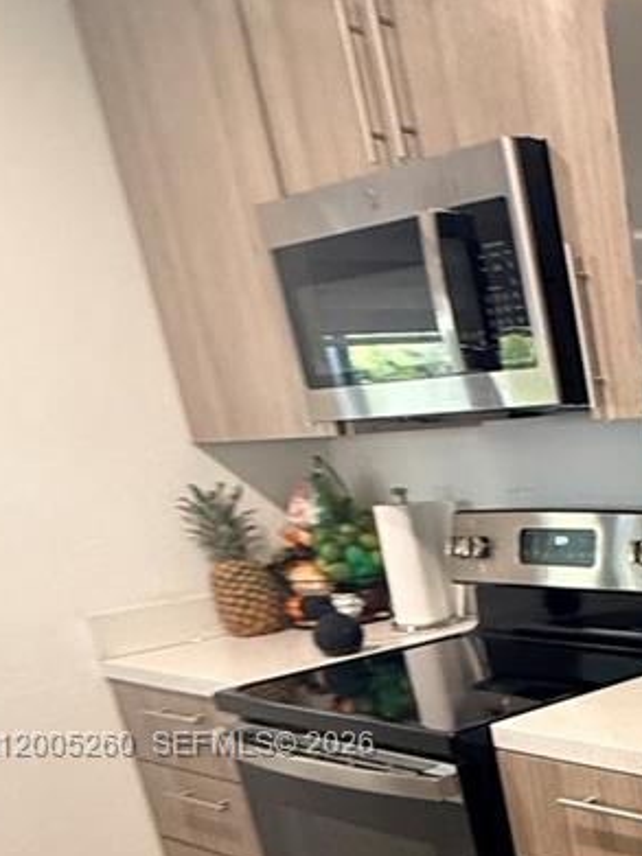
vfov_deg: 41.0
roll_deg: +3.0
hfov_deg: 25.5
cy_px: 747
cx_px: 955
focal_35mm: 43
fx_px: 1064
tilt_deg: -19.3
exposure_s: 1/60
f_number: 2.2
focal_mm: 2.22
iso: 320
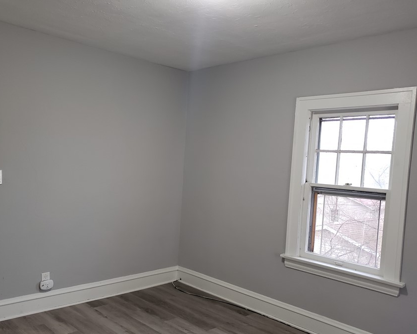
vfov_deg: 47.1
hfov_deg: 57.0
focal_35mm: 31
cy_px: 183
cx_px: 186
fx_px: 383
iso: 200
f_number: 1.5
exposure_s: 1/60
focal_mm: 4.3
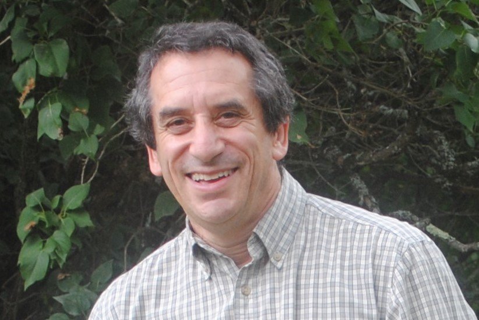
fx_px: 759
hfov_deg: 35.0
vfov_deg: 23.8
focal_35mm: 57
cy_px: 160
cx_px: 240
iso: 200
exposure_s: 1/100
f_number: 5
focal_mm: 38
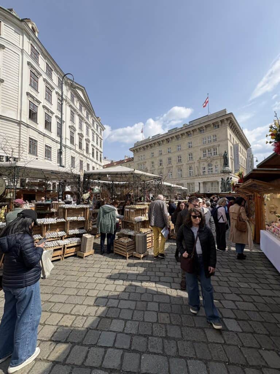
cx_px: 140
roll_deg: +1.0
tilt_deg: +6.2
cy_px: 187
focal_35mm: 14
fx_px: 151
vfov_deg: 102.1
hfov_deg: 85.7
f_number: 2.2
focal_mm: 2.22
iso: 50
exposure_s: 1/1832
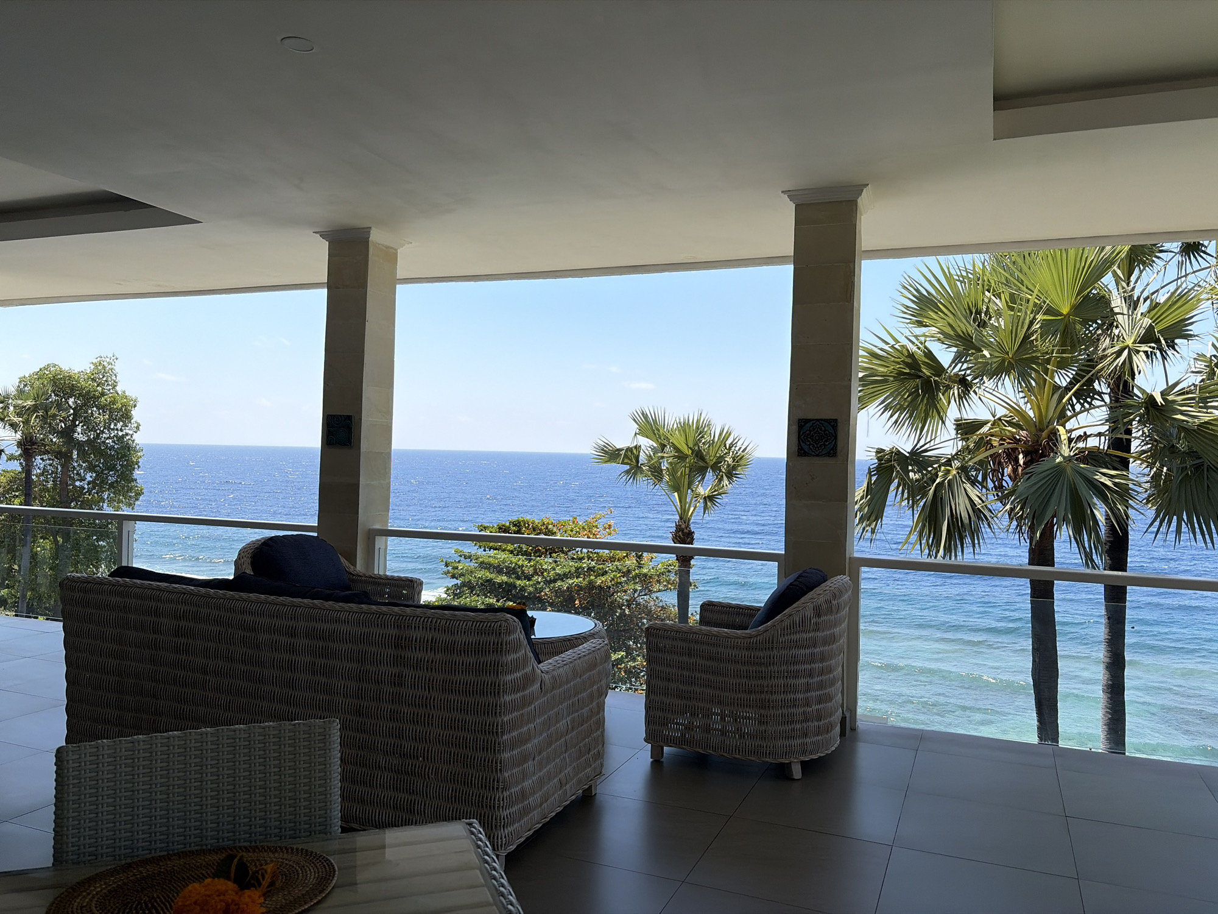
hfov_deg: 67.3
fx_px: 915
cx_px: 609
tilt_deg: -0.3
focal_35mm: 26
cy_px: 457
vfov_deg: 53.1
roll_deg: +0.1
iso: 50
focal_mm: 5.96
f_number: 1.6
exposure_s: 1/2985
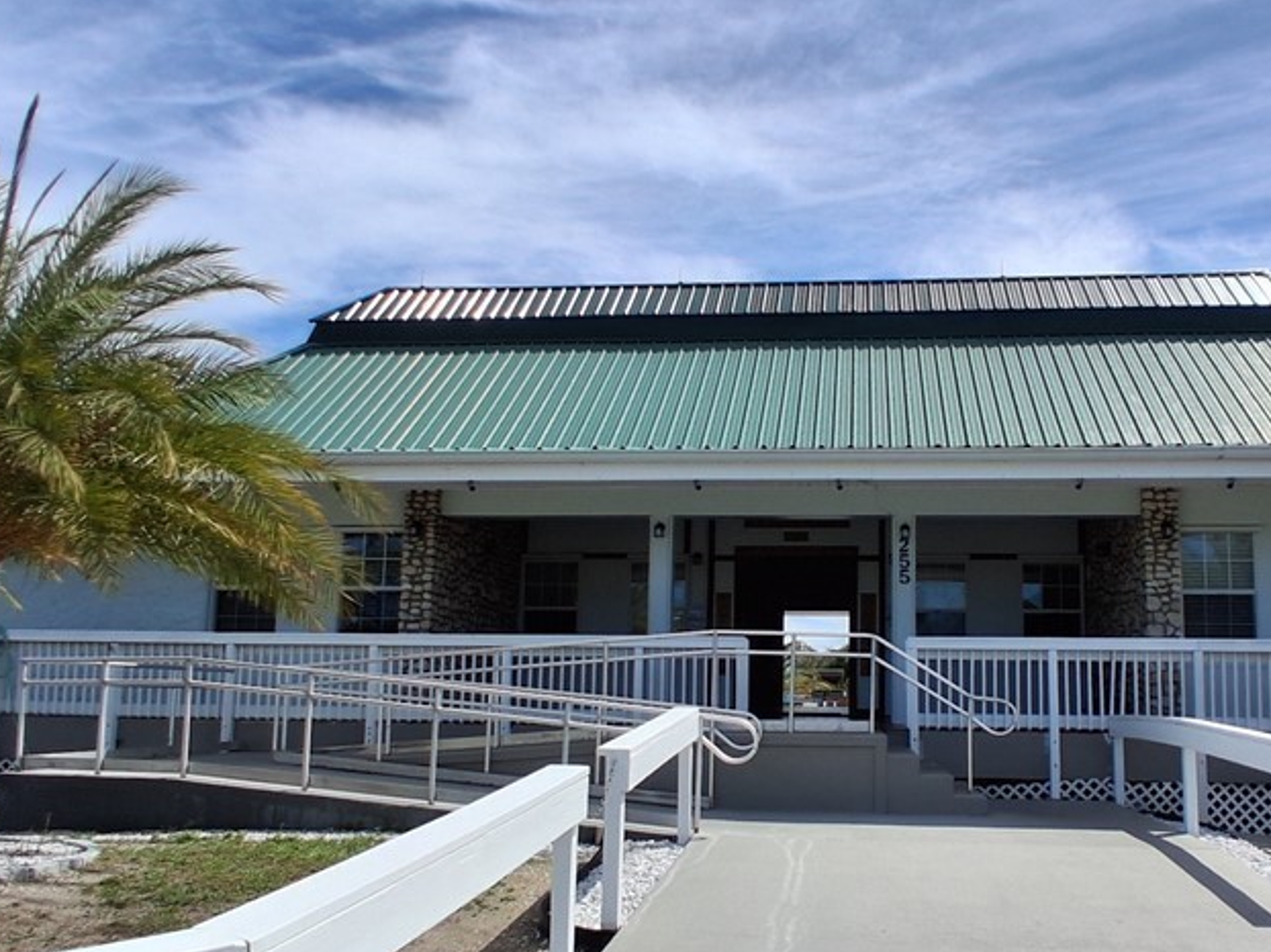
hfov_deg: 62.9
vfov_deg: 49.3
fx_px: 1028
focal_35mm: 28
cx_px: 758
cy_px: 580
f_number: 2.2
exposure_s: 1/2967
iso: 50
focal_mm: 1.4
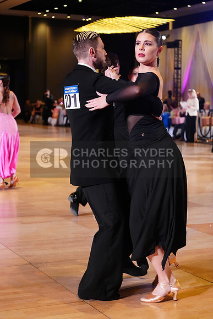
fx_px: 621
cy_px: 160
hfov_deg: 19.5
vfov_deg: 28.8
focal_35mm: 70
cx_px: 106
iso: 3200
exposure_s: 1/400
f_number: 4
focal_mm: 70
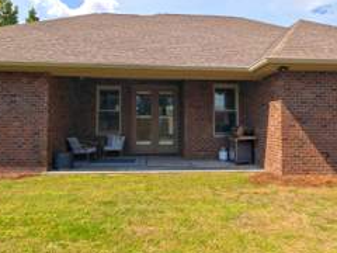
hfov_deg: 71.5
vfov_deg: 56.6
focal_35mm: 24
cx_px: 181
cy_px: 110
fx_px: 234
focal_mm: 2.02
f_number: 1.7
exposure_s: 1/3922
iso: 47
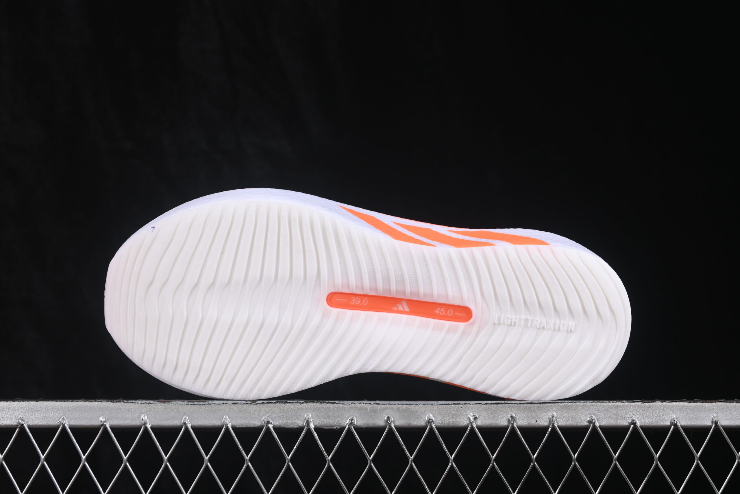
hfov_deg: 27.0
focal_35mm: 75
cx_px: 370
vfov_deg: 18.2
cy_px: 247
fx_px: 1542
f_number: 8
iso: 160
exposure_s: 1/80
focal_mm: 50
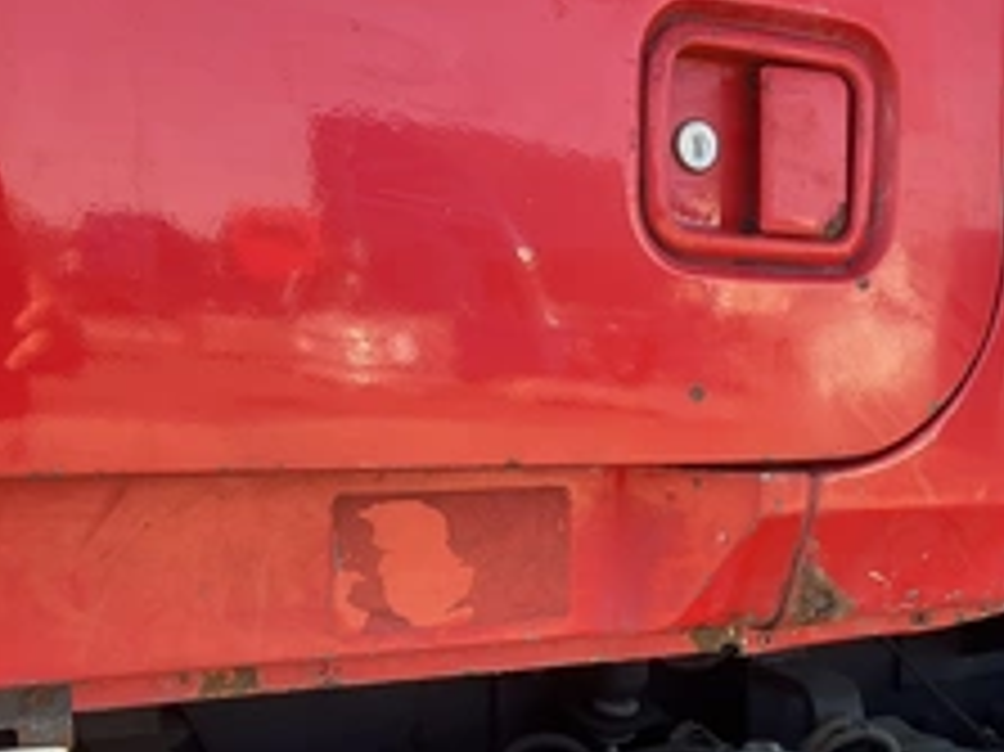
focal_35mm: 52
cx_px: 774
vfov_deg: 27.5
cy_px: 581
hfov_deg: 35.9
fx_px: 1507
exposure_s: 1/122
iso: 20
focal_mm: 3
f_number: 1.8
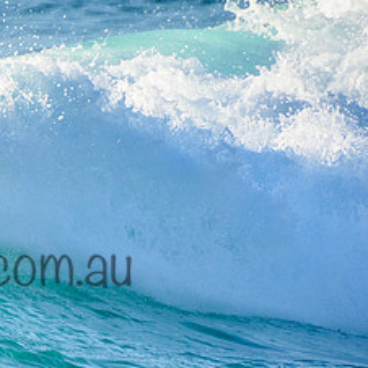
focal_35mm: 1330
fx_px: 15997
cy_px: 248
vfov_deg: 1.3
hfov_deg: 1.3
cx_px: -41
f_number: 5.6
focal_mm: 400
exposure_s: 1/2000
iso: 640
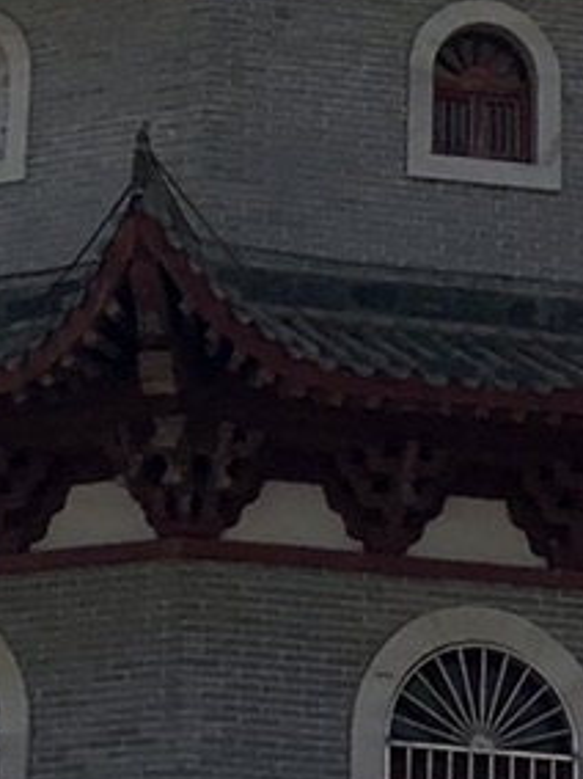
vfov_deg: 9.6
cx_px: 314
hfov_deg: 7.5
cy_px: -526
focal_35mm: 198
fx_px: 4450
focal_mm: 4
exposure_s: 1/6024
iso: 20
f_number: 1.8
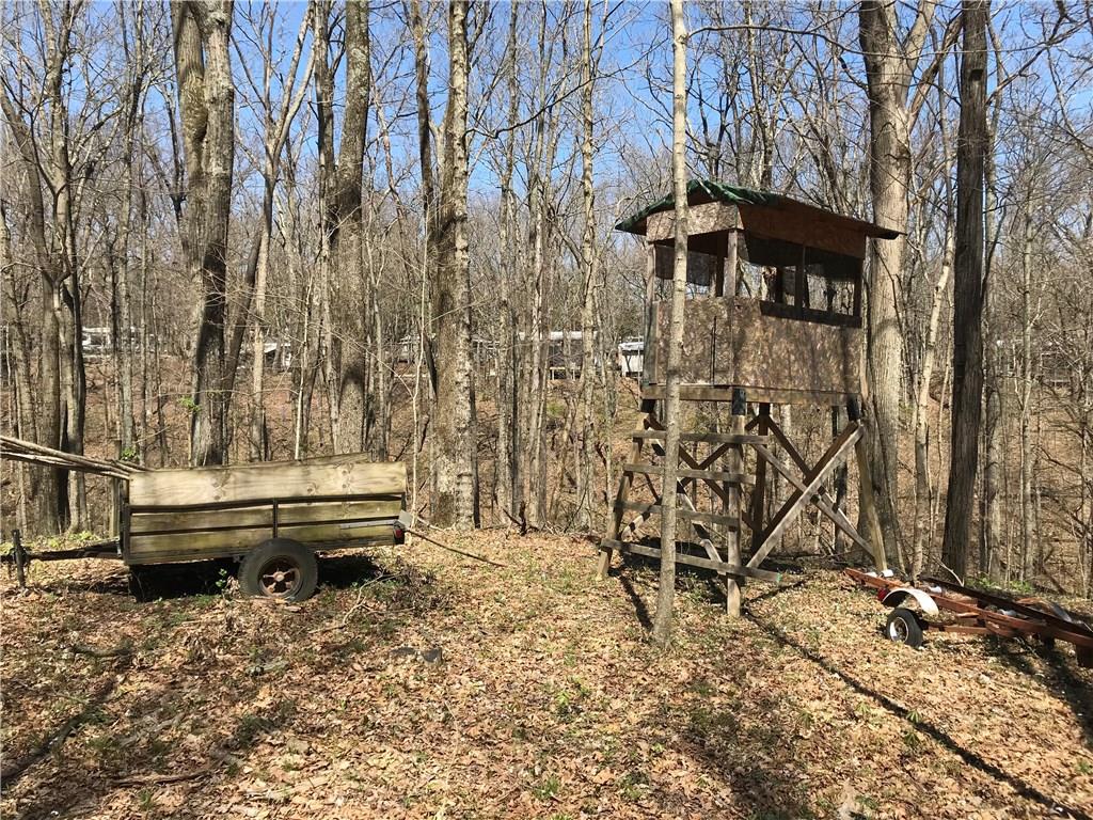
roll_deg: +0.8
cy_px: 410
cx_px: 546
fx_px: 884
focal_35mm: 28
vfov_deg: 49.7
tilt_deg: -3.0
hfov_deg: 63.4
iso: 20
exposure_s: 1/1473
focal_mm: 3.99
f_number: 1.8
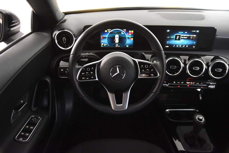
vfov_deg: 43.6
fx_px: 191
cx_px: 114
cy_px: 76
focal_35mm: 30
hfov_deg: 61.9
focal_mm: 20
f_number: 2.8
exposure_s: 1/30
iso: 2000
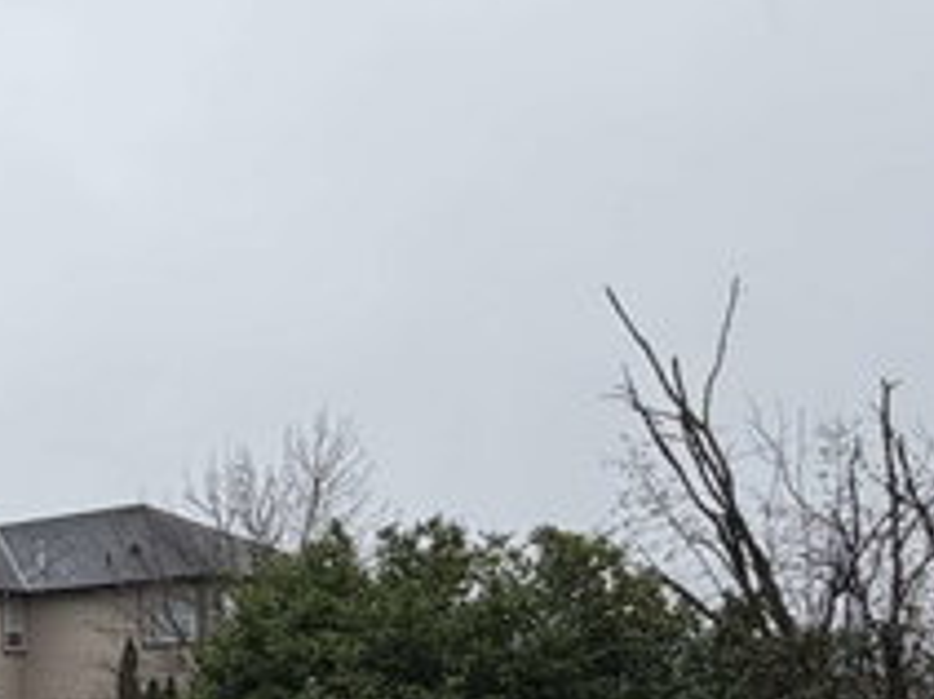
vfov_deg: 26.1
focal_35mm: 53
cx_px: -491
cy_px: 690
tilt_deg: +1.7
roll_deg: +0.7
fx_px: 1429
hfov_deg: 25.9
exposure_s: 1/579
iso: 40
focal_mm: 2.22
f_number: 2.2
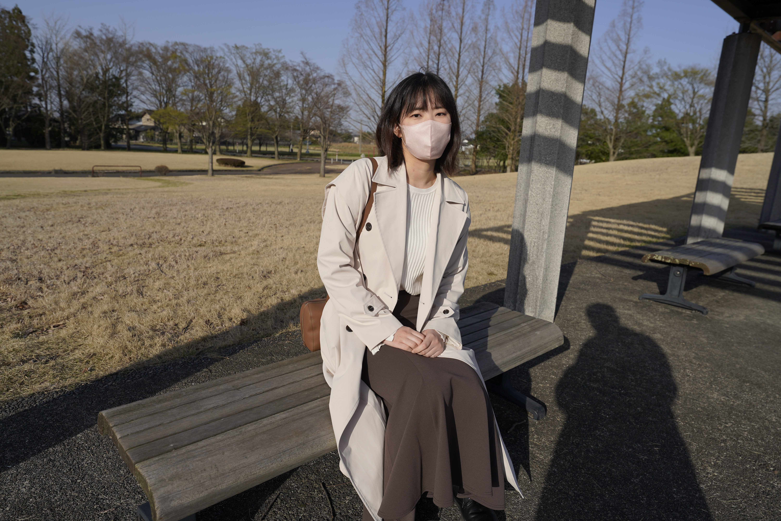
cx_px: 390
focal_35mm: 23
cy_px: 260
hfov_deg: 76.1
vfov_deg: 55.1
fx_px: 499
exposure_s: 1/1000
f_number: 5
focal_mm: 23
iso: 100
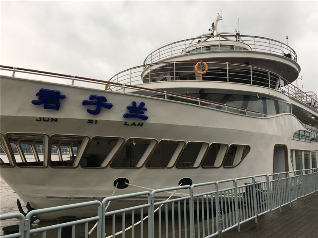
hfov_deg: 61.7
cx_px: 159
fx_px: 266
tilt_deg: +7.4
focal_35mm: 29
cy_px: 119
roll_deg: -0.8
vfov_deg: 48.2
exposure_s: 1/100
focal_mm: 4.15
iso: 25
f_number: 2.2
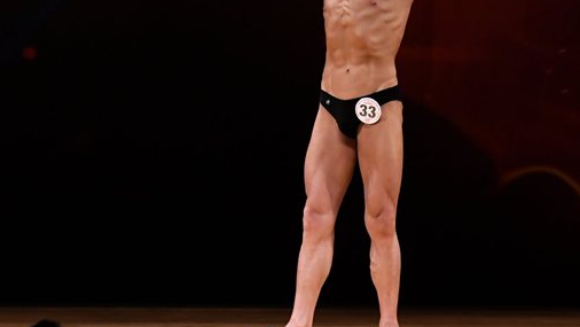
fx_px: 5354
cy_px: 124
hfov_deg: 6.2
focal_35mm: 348
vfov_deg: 3.5
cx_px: 374
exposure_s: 1/400
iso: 3200
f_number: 5.6
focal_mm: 145
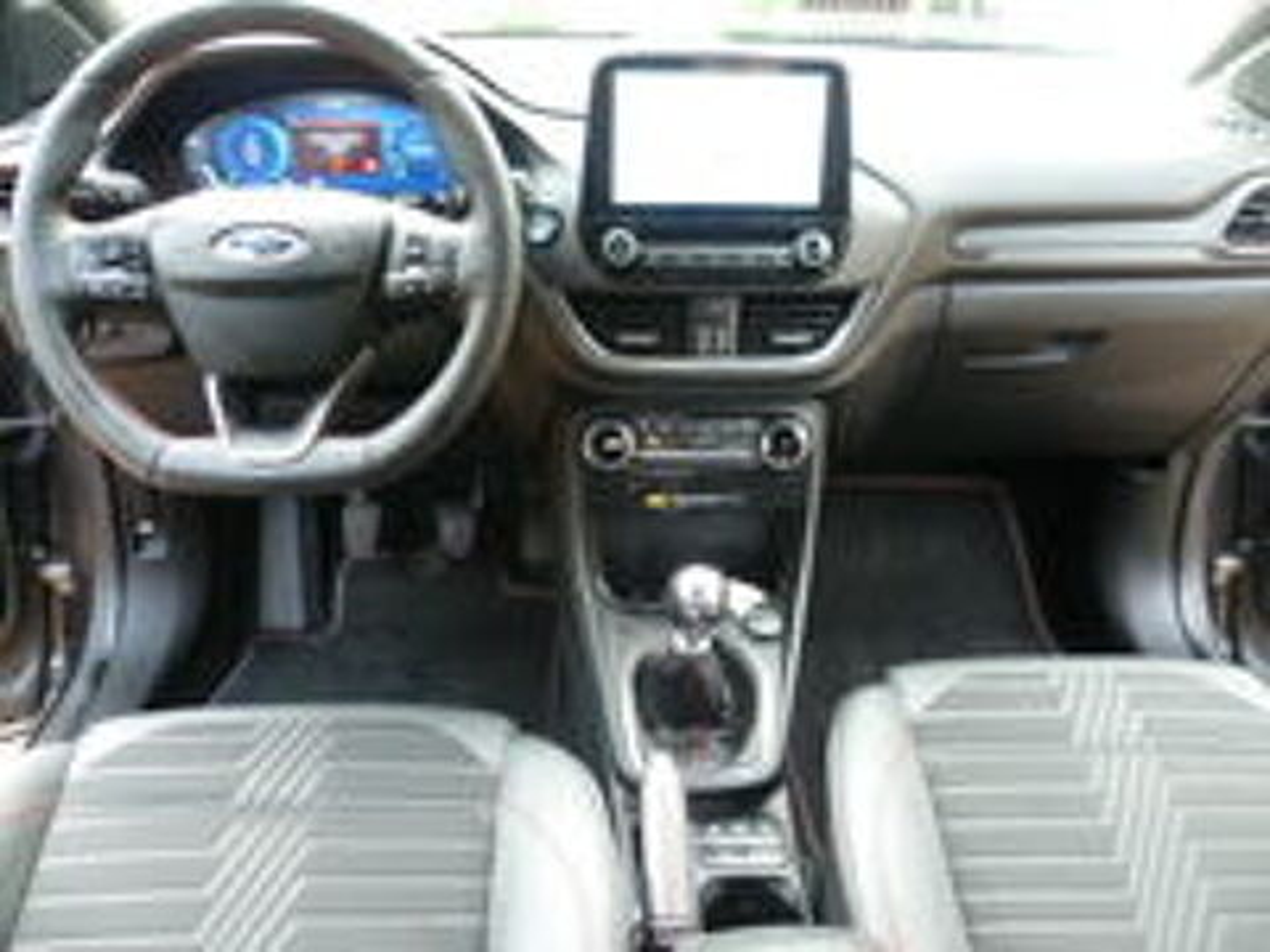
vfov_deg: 49.7
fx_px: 1027
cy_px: 476
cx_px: 635
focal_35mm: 28
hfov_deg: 63.4
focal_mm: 5
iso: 250
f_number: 2.8
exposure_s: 1/30
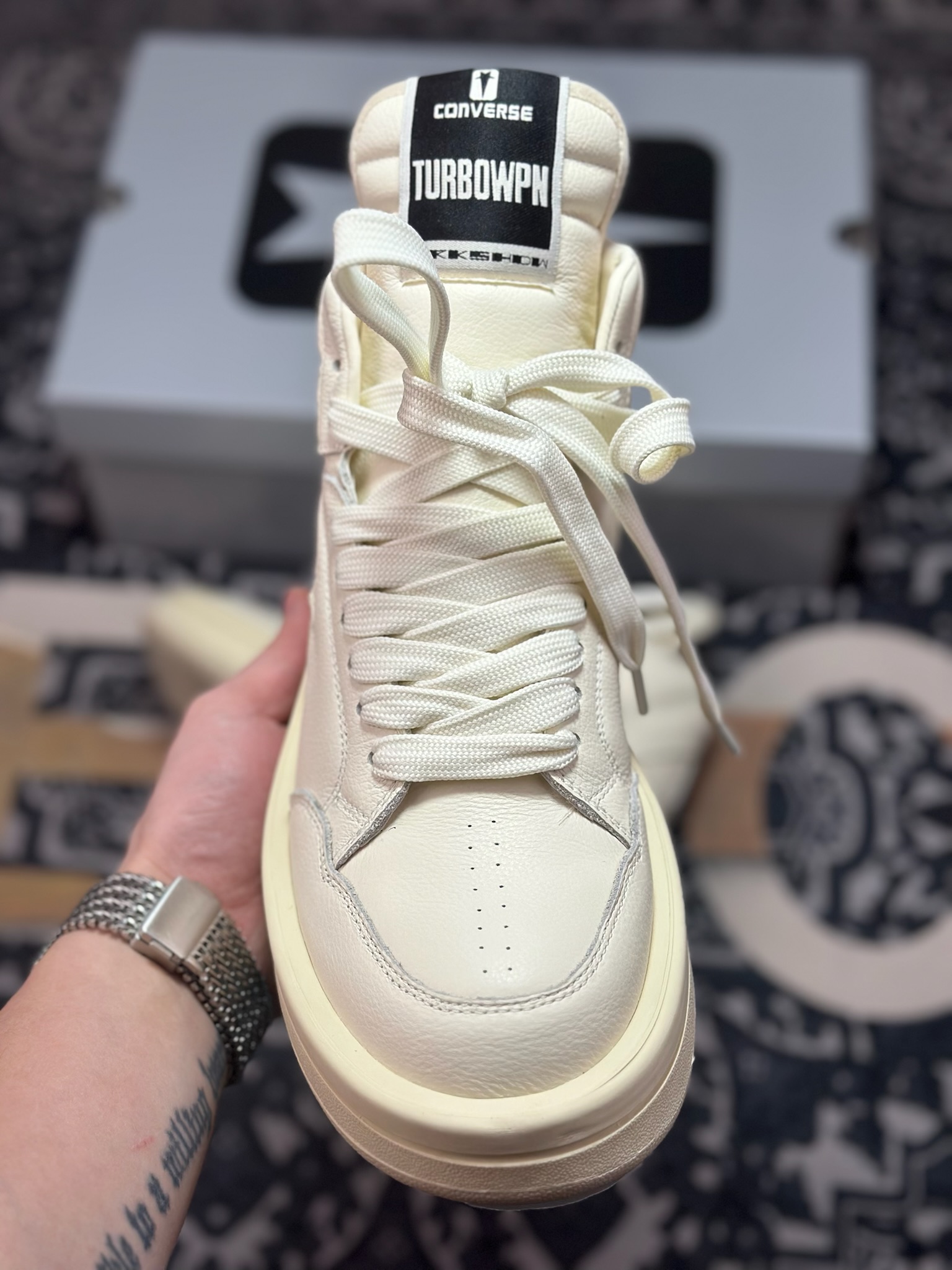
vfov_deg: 39.7
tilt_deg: -59.3
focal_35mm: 48
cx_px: 476
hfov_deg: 30.3
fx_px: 1760
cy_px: 635
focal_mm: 6.86
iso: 80
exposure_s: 1/1848
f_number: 1.78
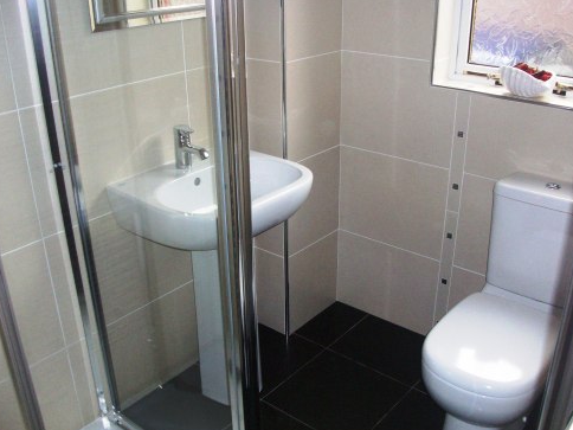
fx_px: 596
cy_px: 220
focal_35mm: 36
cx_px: 297
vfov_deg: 39.7
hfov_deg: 51.3
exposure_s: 1/60
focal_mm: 5.7
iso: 160
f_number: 2.8
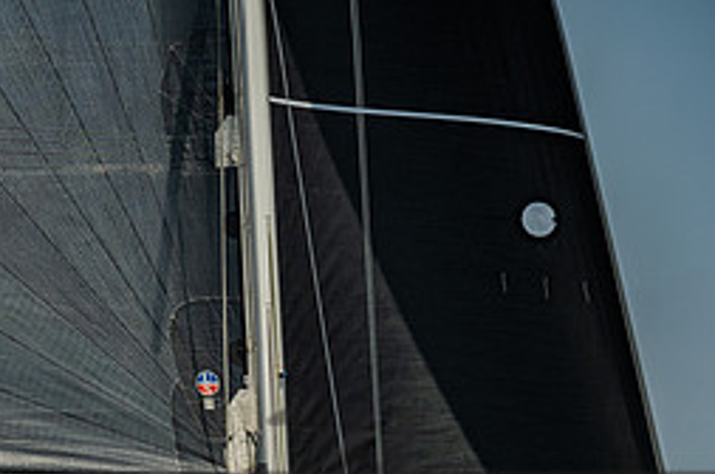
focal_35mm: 267
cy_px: 543
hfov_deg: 7.7
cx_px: 14
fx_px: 5296
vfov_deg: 5.1
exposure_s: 1/2000
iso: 320
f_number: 6.3
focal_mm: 115
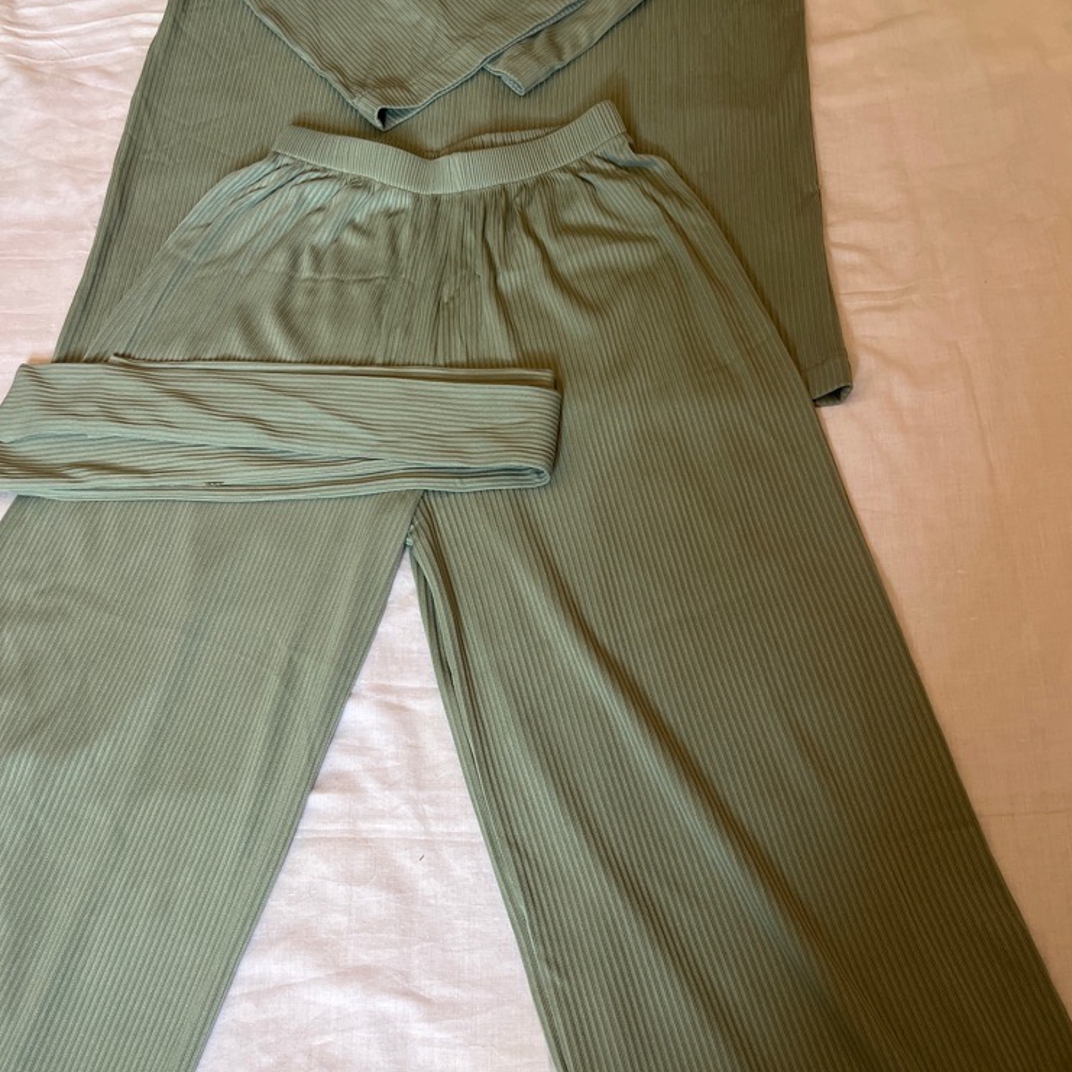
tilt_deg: -64.7
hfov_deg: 52.5
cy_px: 499
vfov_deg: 52.5
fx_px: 1086
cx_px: 541
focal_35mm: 31
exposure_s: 1/60
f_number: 1.6
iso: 200
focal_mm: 5.1
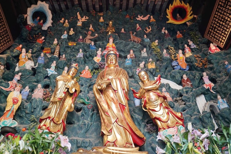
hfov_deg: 58.7
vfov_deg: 41.1
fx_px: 205
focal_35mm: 32
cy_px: 77
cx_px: 116
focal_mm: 32
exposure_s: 1/160
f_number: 3.2
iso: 1600
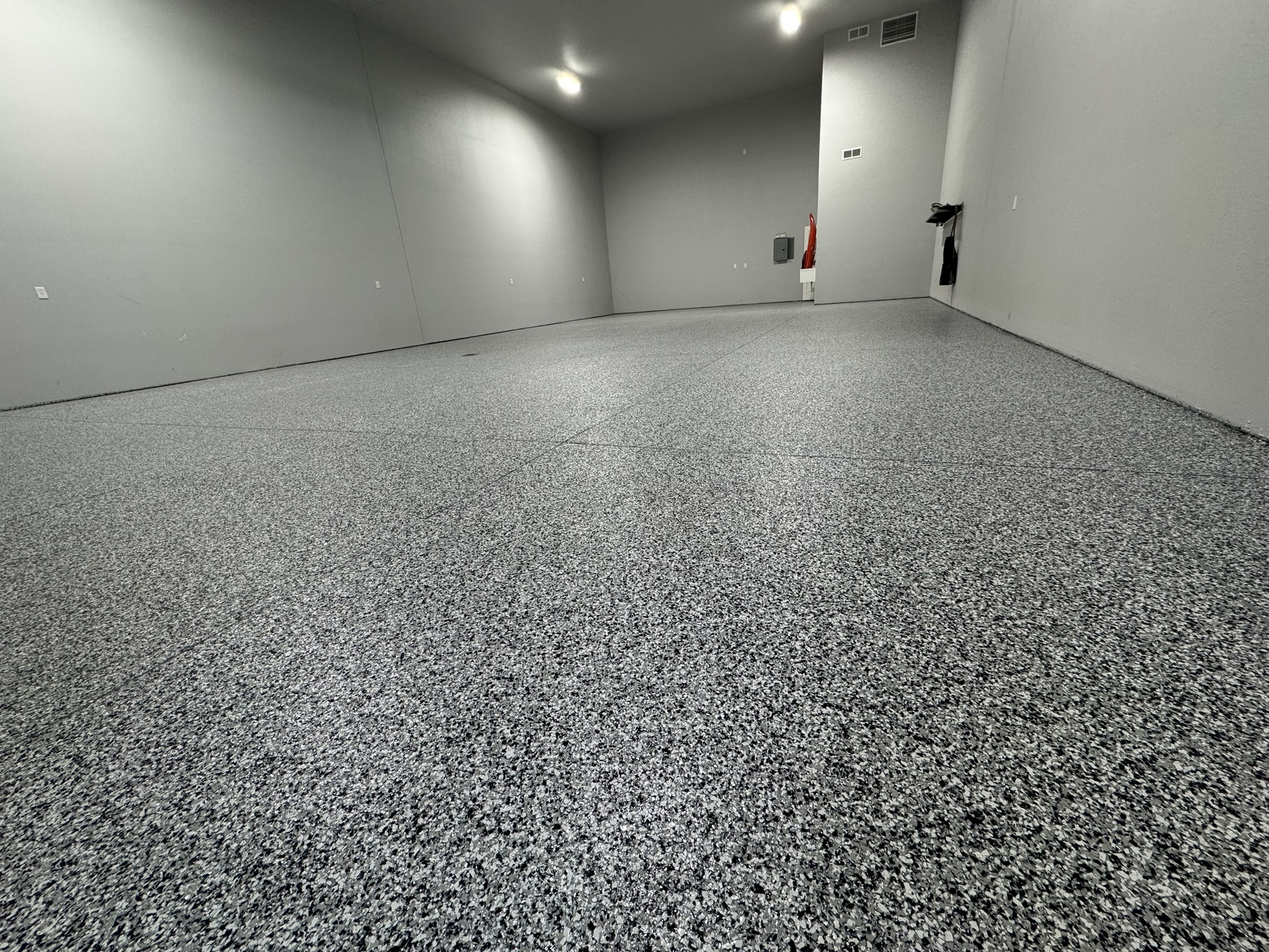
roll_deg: +5.0
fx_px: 513
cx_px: 634
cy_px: 476
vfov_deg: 85.7
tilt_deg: -20.0
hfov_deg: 102.1
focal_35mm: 14
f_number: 2.2
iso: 160
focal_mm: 2.22
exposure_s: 1/120
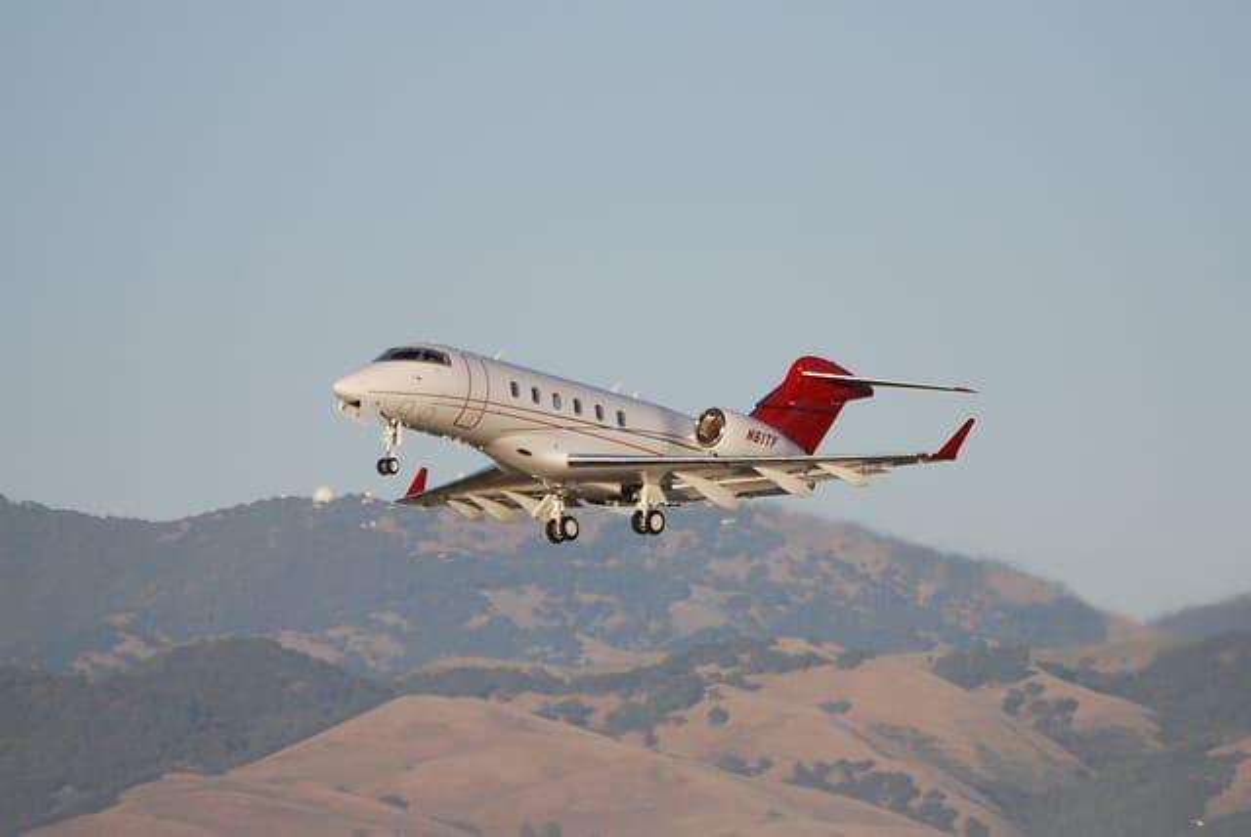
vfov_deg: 4.6
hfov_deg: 6.9
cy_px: 418
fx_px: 10434
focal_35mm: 300
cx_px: 626
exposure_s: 1/1000
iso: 200
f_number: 5.6
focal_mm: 200
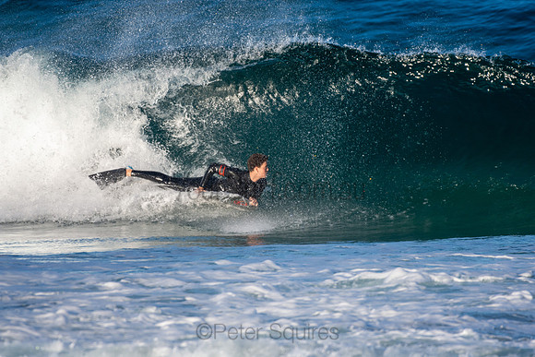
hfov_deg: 2.7
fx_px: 11148
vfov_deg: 1.8
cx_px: 268
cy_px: 178
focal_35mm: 750
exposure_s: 1/1250
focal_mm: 500
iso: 280
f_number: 5.6
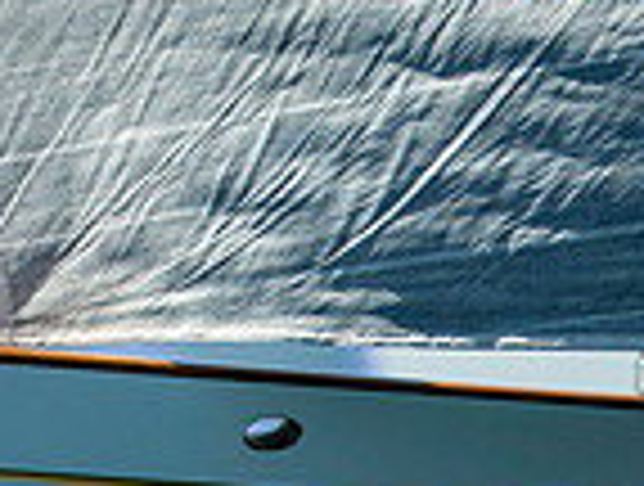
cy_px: -234
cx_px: -477
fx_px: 43476
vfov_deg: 0.6
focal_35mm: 2331
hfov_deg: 0.8
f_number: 5
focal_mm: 600
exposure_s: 1/3200
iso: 400
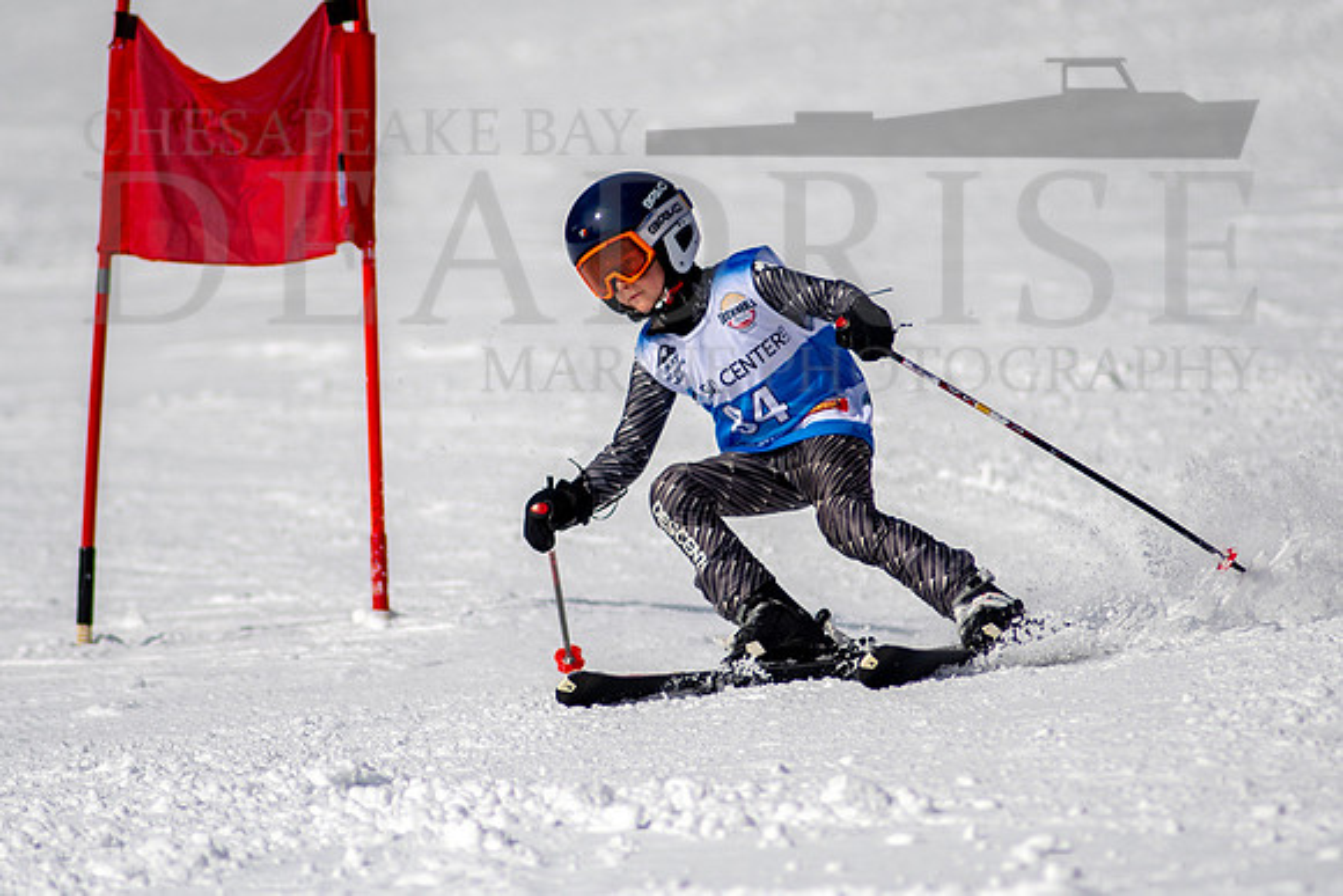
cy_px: 457
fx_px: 23244
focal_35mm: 623
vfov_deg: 2.2
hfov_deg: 3.3
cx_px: 649
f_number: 2.8
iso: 100
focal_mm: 300
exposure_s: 1/8000
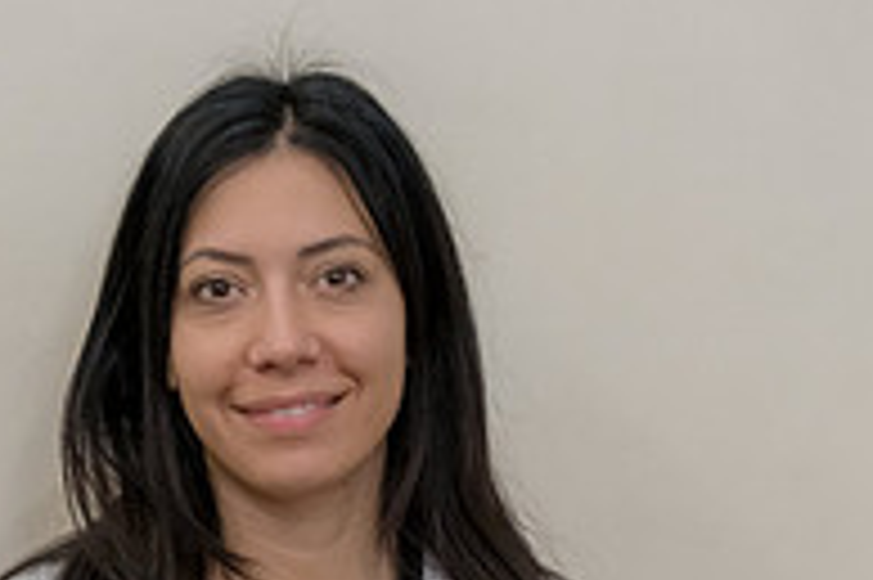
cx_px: 216
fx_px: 5912
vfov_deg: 5.6
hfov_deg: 8.4
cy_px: 737
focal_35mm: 244
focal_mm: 105
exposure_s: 1/80
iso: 5000
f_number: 4
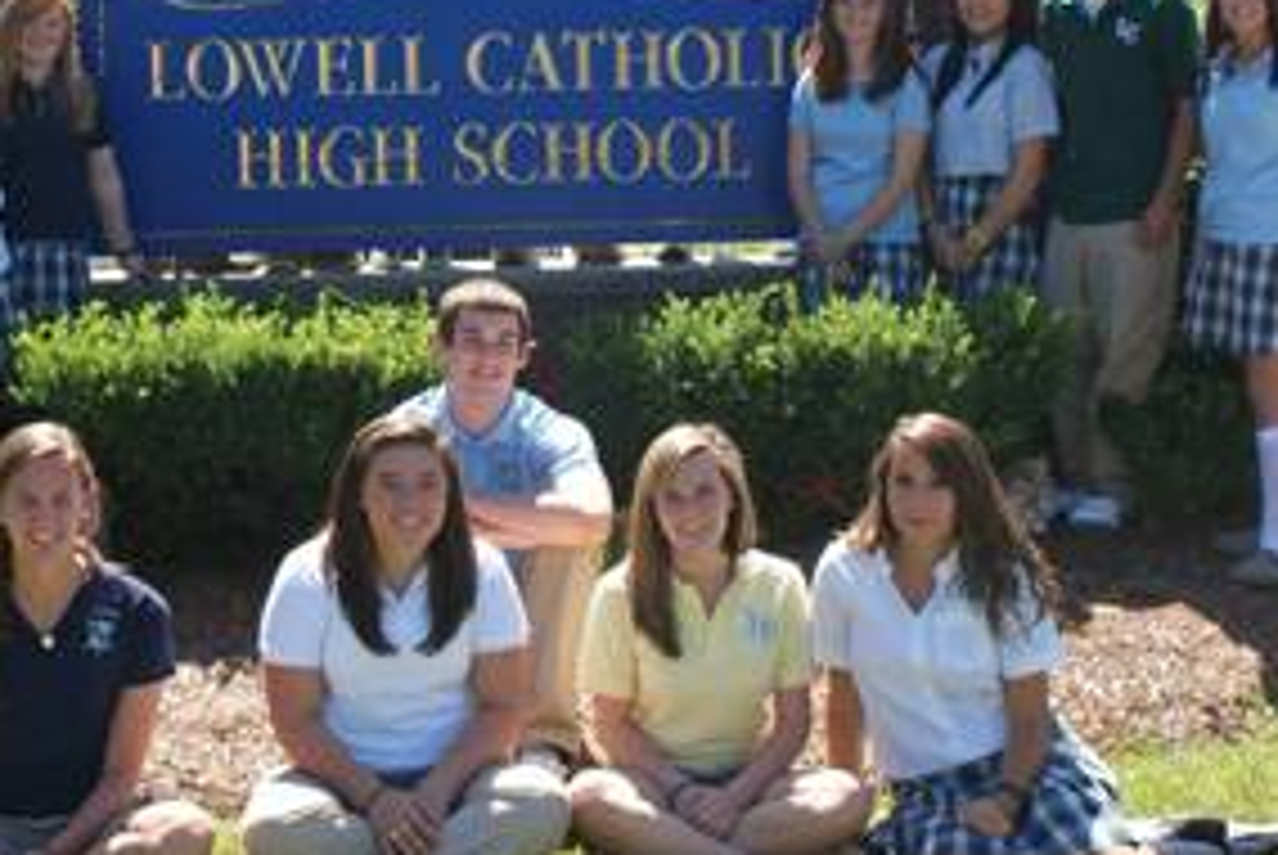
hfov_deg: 28.2
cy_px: 216
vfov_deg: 19.1
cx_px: 428
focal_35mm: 71
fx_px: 2523
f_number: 7.1
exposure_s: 1/125
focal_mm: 30
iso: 100
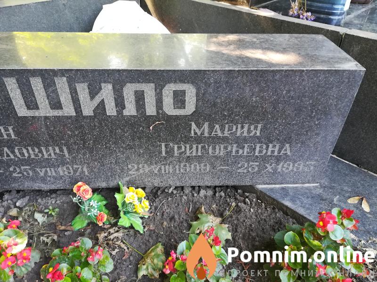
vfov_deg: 53.1
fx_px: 283
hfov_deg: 67.3
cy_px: 141
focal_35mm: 26
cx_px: 188
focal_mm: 3.83
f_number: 2.2
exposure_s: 1/30
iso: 125
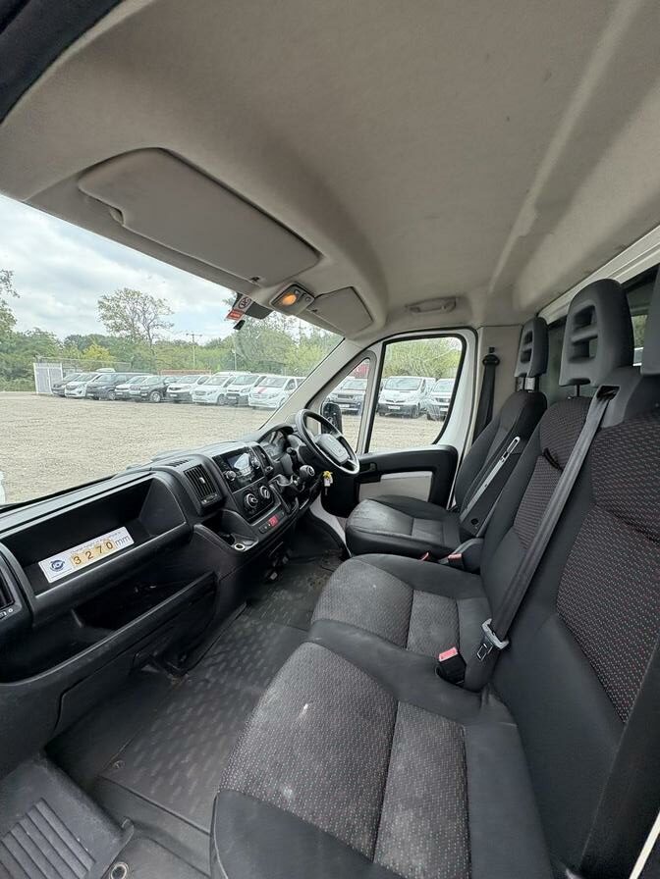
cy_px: 440
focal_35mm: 14
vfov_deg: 102.1
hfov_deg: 85.7
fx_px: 356
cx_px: 330
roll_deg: -5.0
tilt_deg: -12.0
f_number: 2.2
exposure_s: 1/383
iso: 64
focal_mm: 2.22
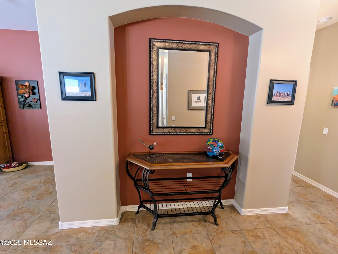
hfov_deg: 94.4
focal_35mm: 16
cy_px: 127
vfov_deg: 78.2
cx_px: 169
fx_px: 156
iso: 471
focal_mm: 2.35
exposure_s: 1/40
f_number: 2.2
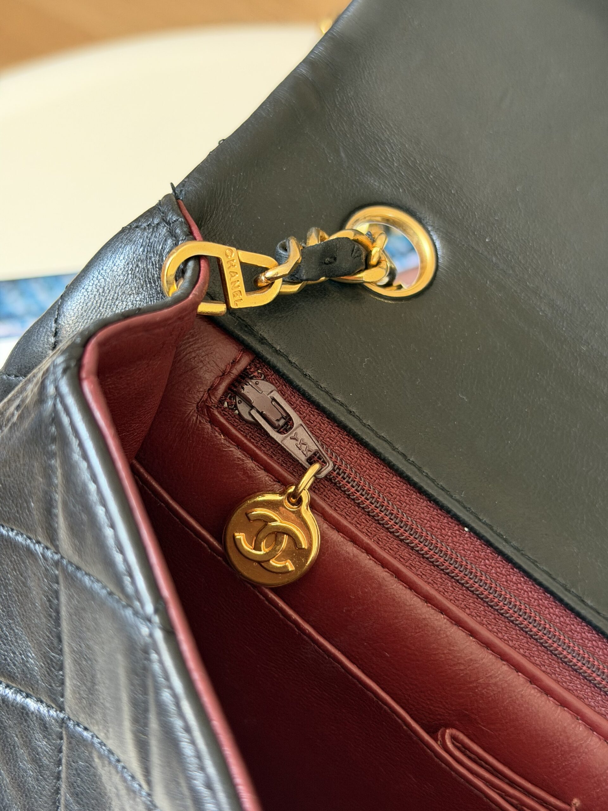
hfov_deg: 30.3
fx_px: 1124
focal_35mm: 48
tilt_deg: -66.3
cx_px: 304
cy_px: 406
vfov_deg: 39.7
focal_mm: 6.76
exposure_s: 1/55
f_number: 1.78
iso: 250
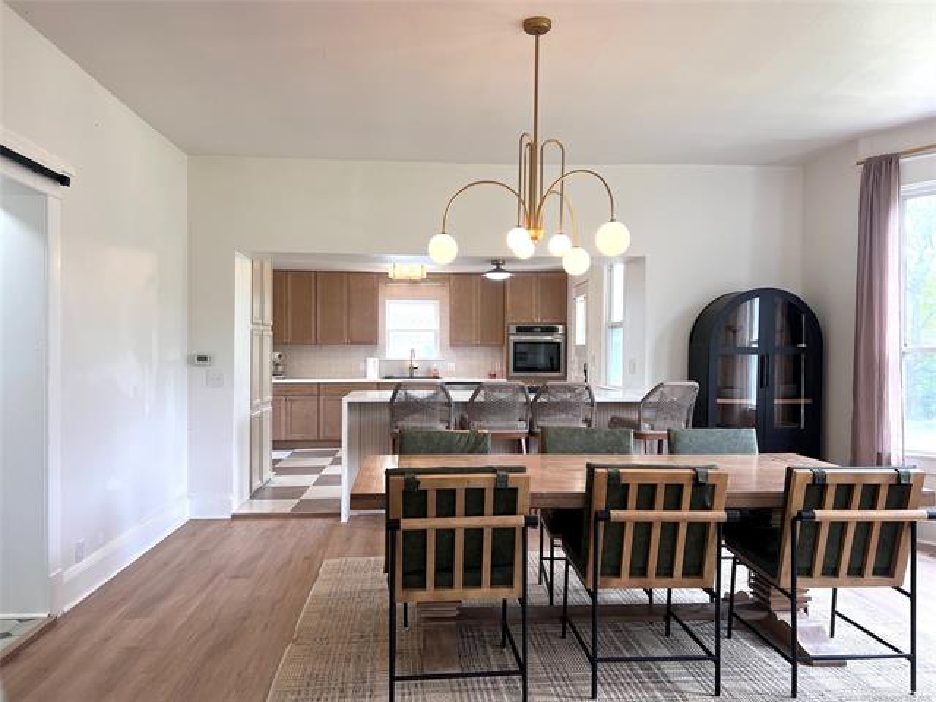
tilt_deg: -0.7
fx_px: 703
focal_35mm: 26
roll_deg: +0.5
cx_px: 468
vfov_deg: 53.1
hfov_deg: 67.3
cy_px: 351
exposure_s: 1/163
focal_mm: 5.7
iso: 64
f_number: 1.5
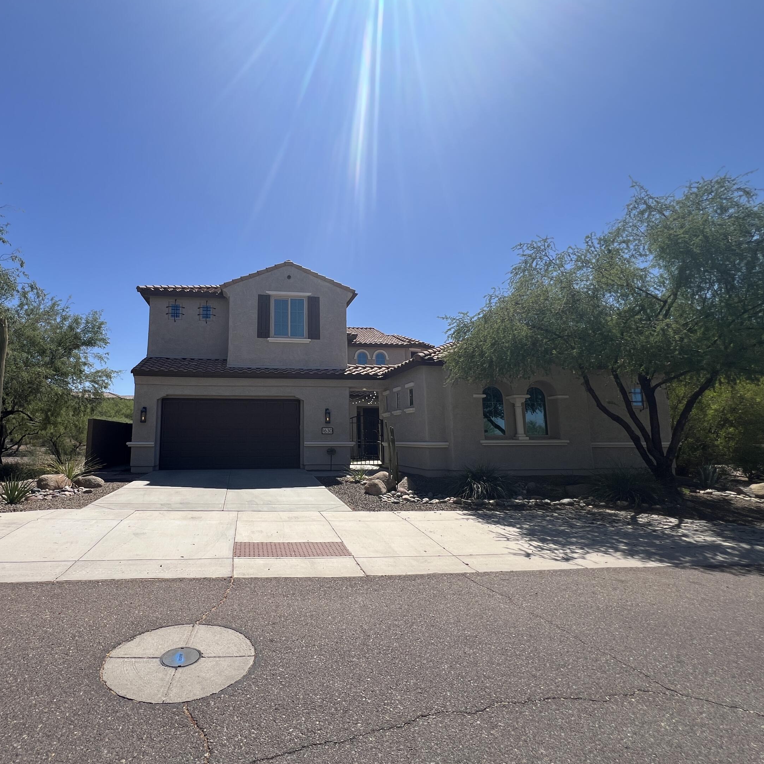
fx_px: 400
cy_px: 379
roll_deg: +0.1
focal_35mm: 16
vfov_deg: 87.4
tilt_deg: +9.0
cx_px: 304
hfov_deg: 86.3
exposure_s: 1/1783
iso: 32
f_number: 1.8
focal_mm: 1.57
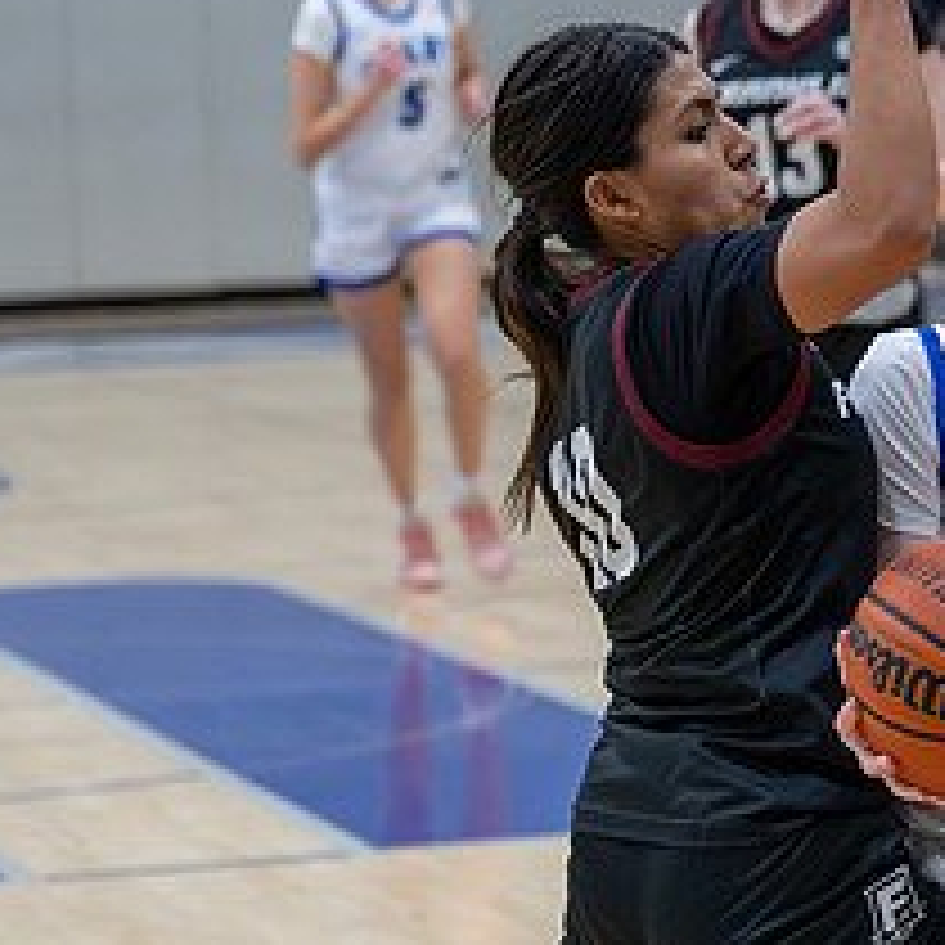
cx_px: 1307
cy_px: 504
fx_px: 7598
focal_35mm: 246
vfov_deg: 7.1
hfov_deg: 7.0
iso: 5000
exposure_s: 1/1000
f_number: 2.8
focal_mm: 75
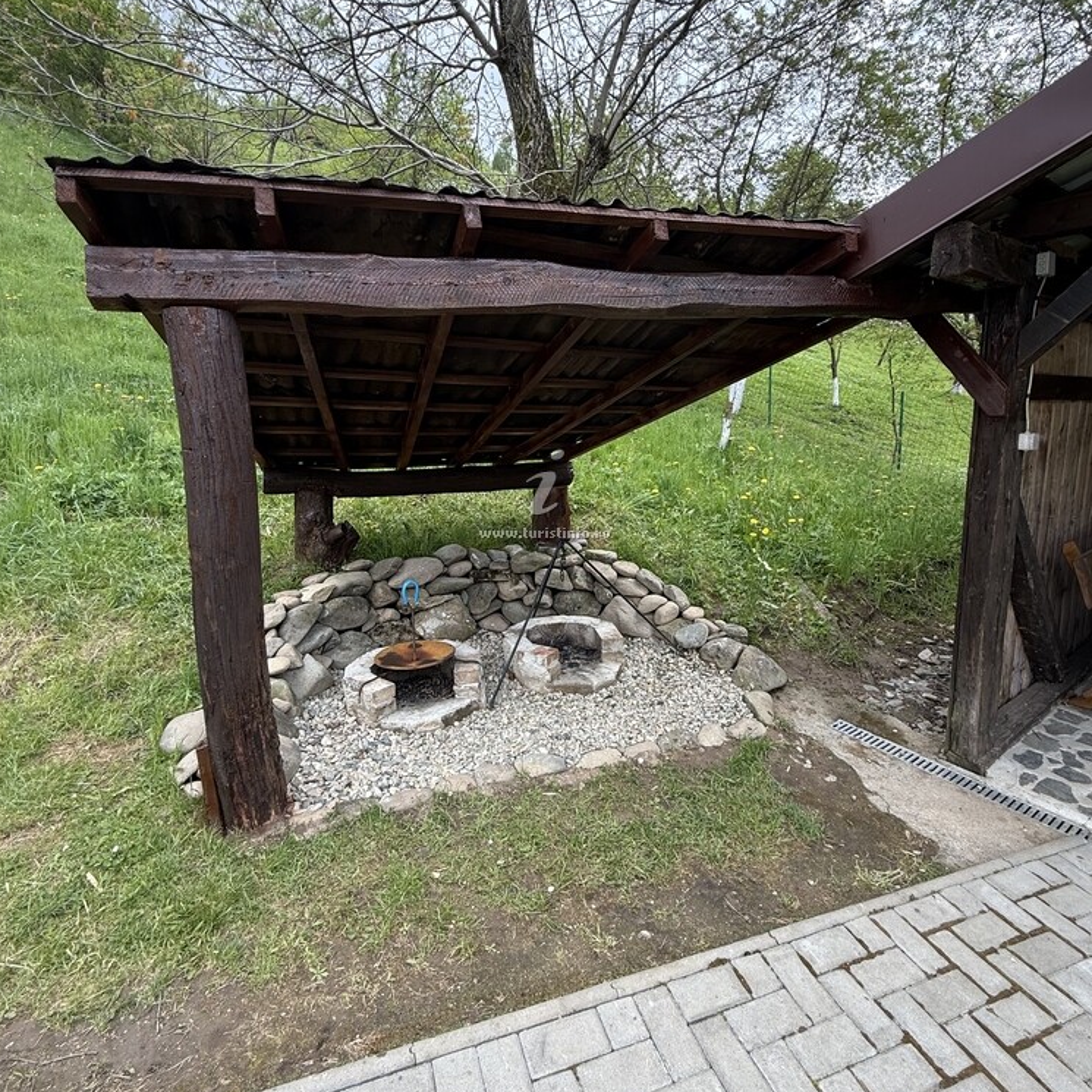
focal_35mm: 17
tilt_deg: -7.2
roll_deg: +1.1
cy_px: 500
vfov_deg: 83.8
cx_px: 553
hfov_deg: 84.0
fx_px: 607
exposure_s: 1/260
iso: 50
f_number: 2.2
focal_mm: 2.22
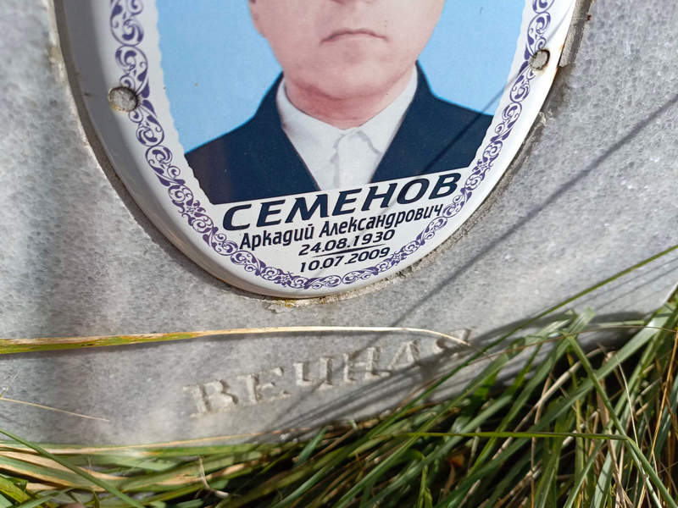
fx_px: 490
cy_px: 254
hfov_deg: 69.4
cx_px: 339
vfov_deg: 54.9
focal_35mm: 25
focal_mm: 4.76
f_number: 1.69
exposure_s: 1/1070
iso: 118
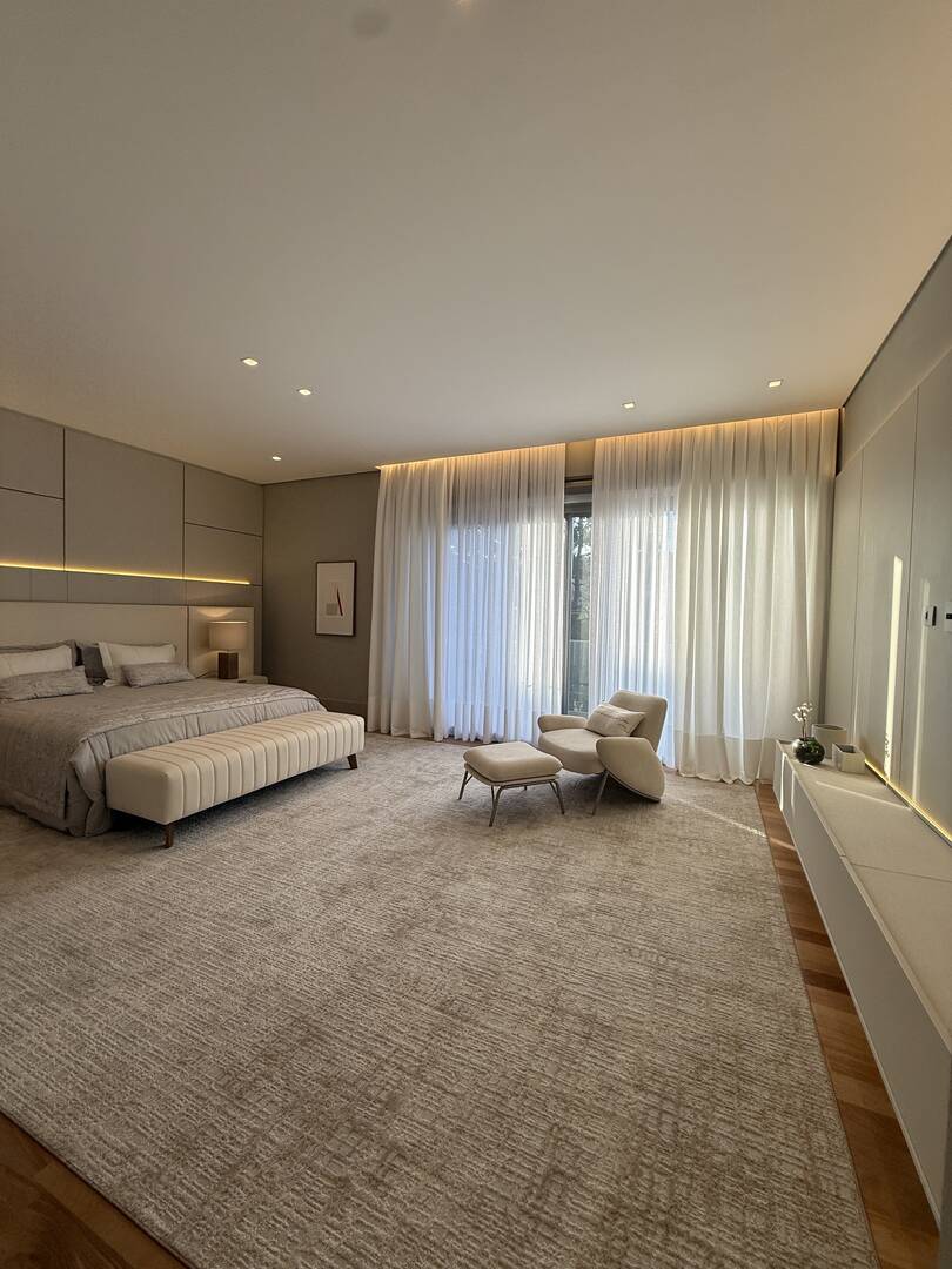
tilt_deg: -1.9
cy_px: 634
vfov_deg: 102.1
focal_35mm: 14
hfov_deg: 85.7
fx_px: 513
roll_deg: -1.9
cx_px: 476
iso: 64
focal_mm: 2.22
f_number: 2.2
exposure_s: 1/259
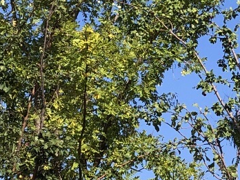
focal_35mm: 162
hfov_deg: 11.8
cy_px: 95
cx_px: 340
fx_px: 1123
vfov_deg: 9.2
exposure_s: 1/2183
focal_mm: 3.99
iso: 20
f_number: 1.8
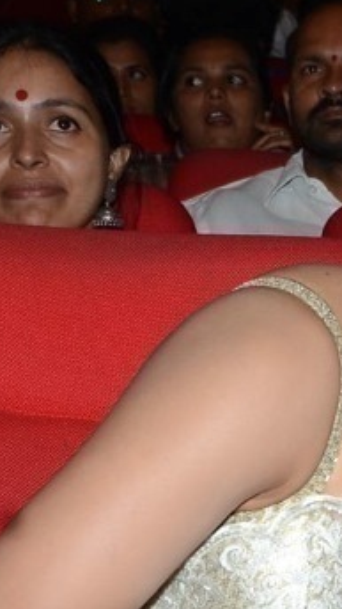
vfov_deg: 11.2
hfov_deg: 5.9
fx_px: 3092
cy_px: 463
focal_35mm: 192
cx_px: 978
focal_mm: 35
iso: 400
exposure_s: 1/125
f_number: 7.1
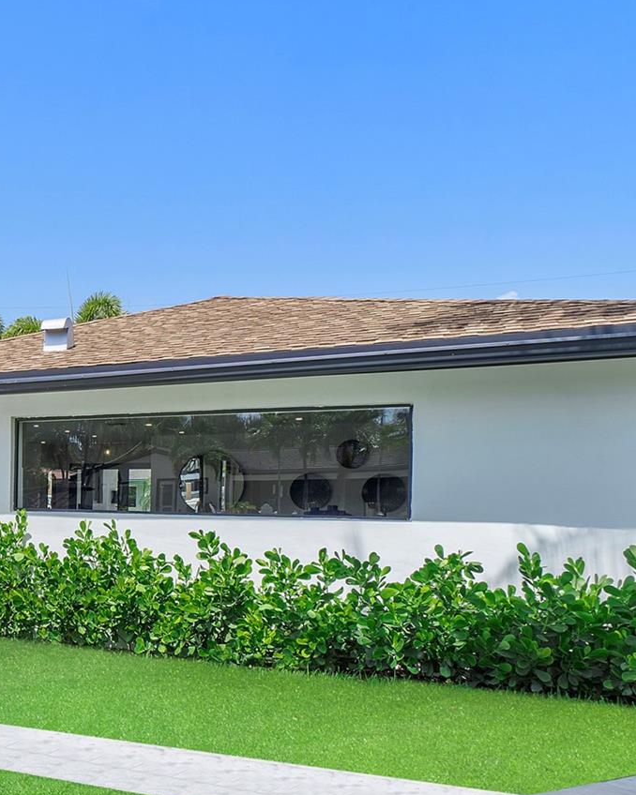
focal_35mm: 34
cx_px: -83
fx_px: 800
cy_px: 486
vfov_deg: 52.4
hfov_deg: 36.0
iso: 100
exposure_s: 1/160
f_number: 11
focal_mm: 10
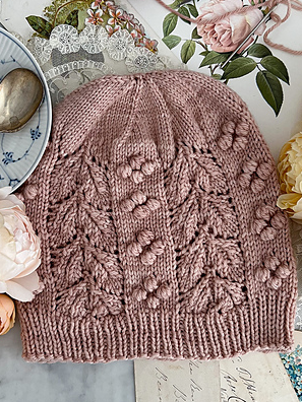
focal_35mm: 42
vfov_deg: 44.8
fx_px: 489
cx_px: 152
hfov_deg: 34.3
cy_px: 204
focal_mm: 5.7
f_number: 1.5
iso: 160
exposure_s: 1/60
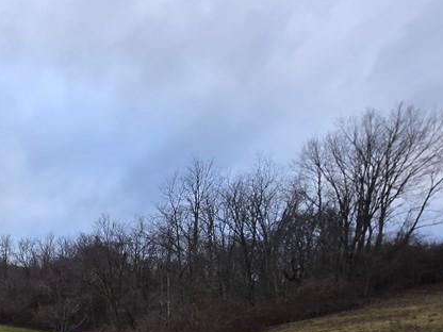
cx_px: -54
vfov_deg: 37.8
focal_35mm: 32
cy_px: 354
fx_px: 410
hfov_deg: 43.0
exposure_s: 1/120
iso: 40
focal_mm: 1.7
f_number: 2.2
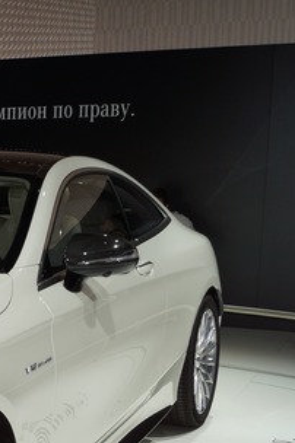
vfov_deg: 25.3
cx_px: -248
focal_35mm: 79
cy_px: 353
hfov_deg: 14.9
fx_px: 973
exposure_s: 1/125
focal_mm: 20
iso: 100
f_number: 7.1
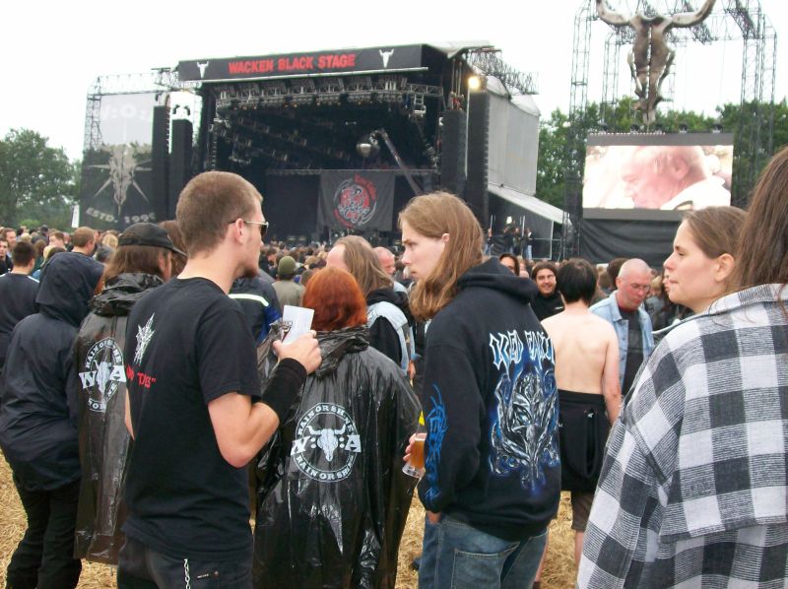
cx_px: 394
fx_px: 1023
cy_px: 294
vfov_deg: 32.1
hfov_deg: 42.1
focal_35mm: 45
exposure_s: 1/73.1
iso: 80
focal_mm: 7.6
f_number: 3
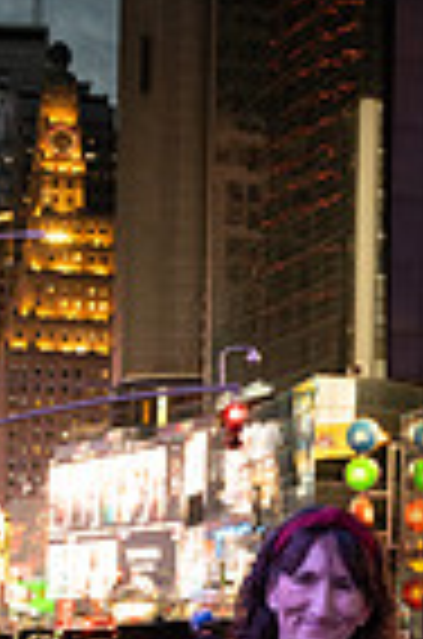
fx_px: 1913
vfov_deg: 18.4
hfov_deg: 12.5
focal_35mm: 108
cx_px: 382
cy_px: 657
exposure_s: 1/30
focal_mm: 34
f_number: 14
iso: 3200
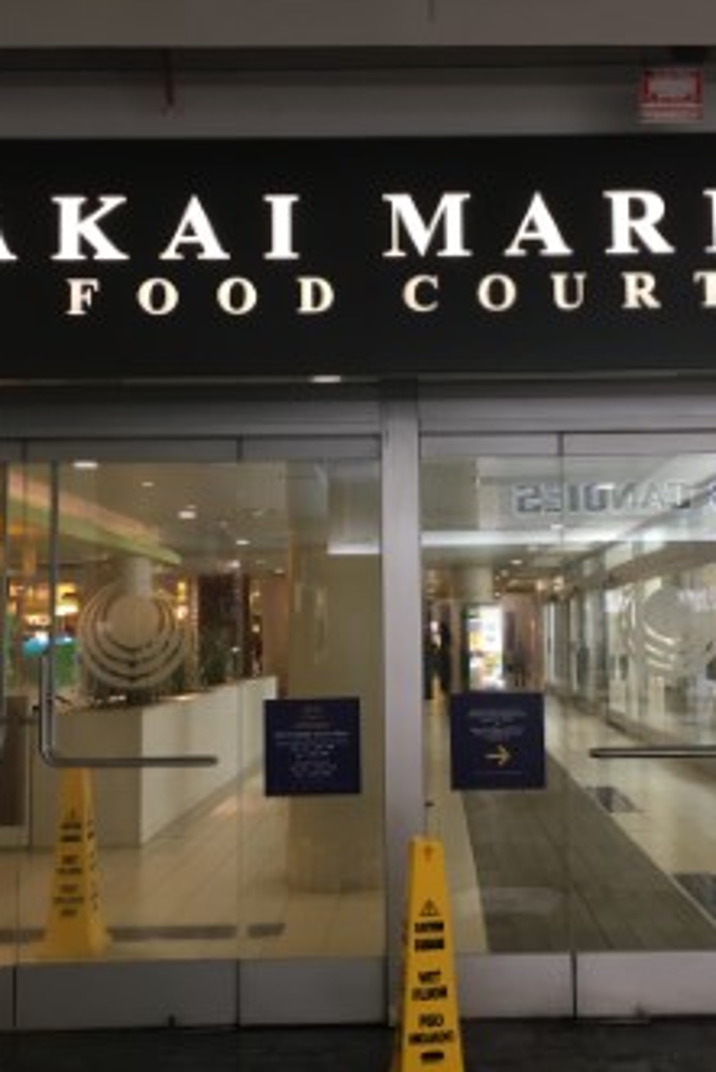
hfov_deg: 32.5
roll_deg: -1.2
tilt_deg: +4.6
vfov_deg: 47.4
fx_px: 1222
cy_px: 538
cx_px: 447
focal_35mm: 41
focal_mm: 4.15
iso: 64
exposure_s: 1/30
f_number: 2.2
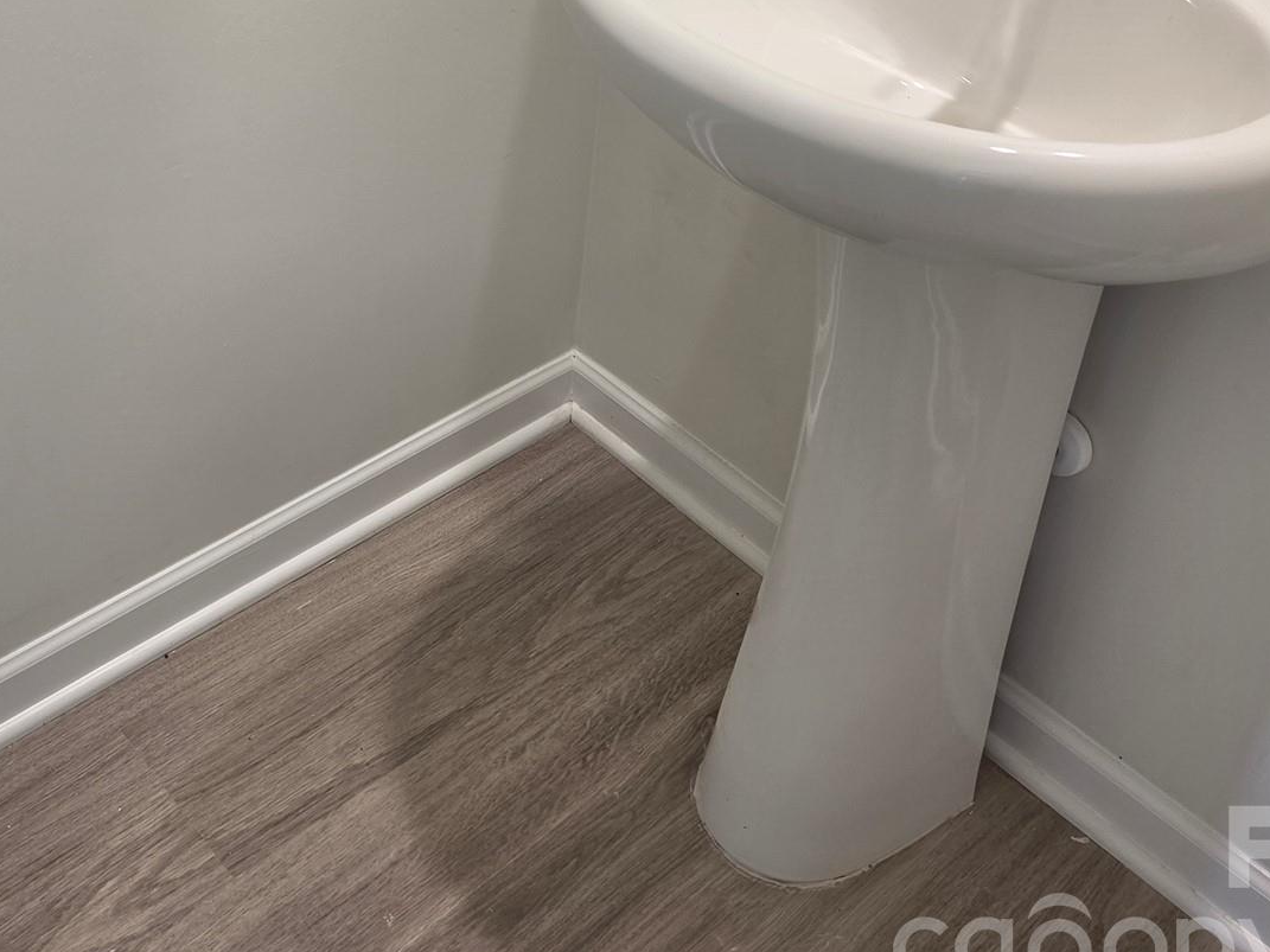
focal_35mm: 44
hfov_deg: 42.2
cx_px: 393
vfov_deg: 31.6
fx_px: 1614
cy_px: 128
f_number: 1.8
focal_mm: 5.4
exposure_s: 1/120
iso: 160
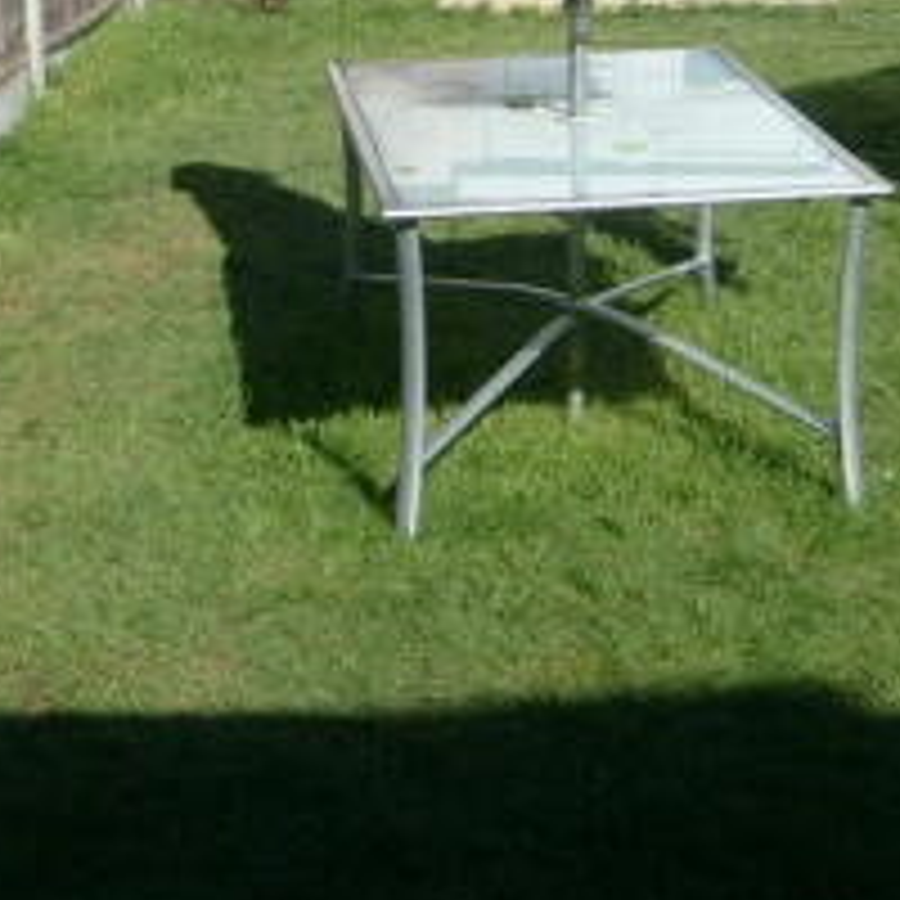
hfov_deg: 19.3
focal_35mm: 90
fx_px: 2647
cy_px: 142
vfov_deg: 19.0
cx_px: 448
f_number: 7.1
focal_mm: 5.8
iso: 80
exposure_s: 1/250
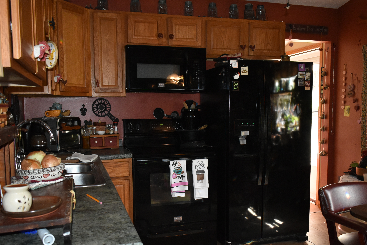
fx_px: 357
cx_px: 180
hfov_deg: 54.4
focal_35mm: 35
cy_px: 140
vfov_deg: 37.8
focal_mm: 20
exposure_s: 1/200
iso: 2000
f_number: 3.5
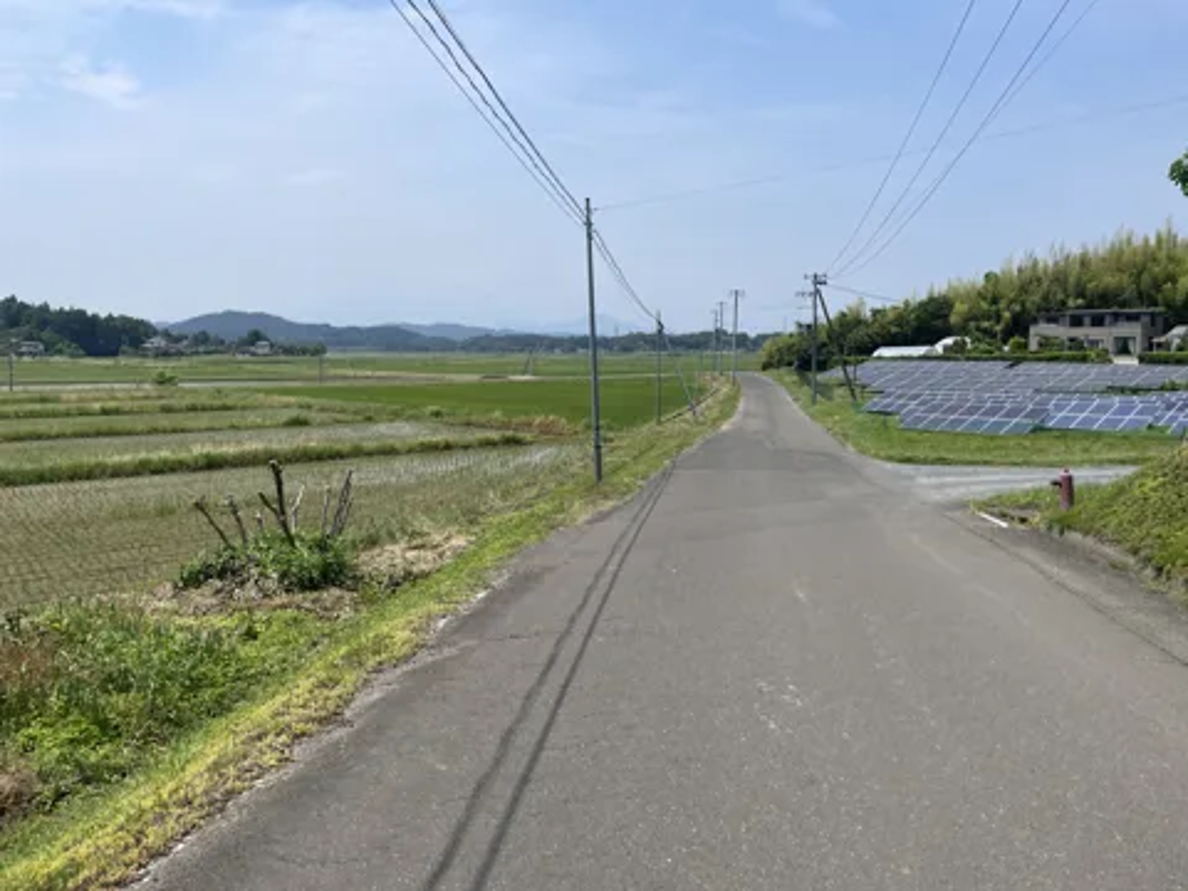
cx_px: 594
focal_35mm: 26
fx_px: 892
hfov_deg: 67.3
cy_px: 446
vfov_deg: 53.1
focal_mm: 4.2
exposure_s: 1/4464
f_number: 1.6
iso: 32
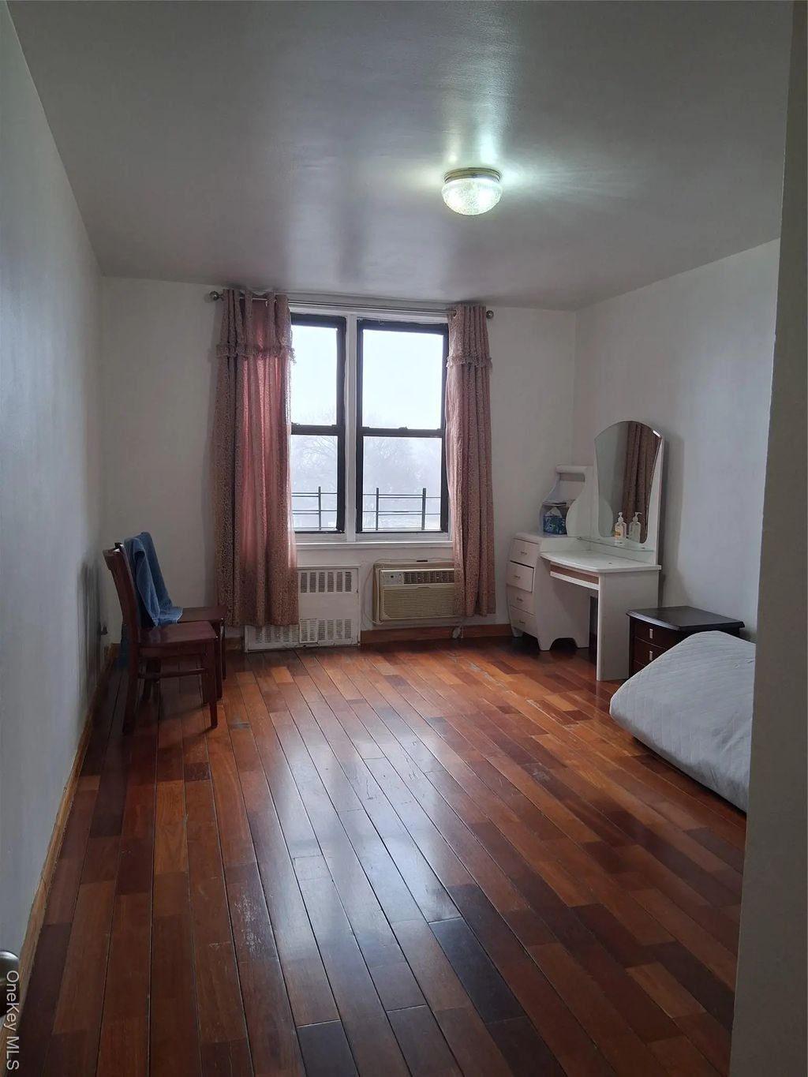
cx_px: 404
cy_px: 538
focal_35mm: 26
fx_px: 809
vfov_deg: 67.3
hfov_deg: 53.1
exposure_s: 1/100
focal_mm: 3.98
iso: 160
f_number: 1.8
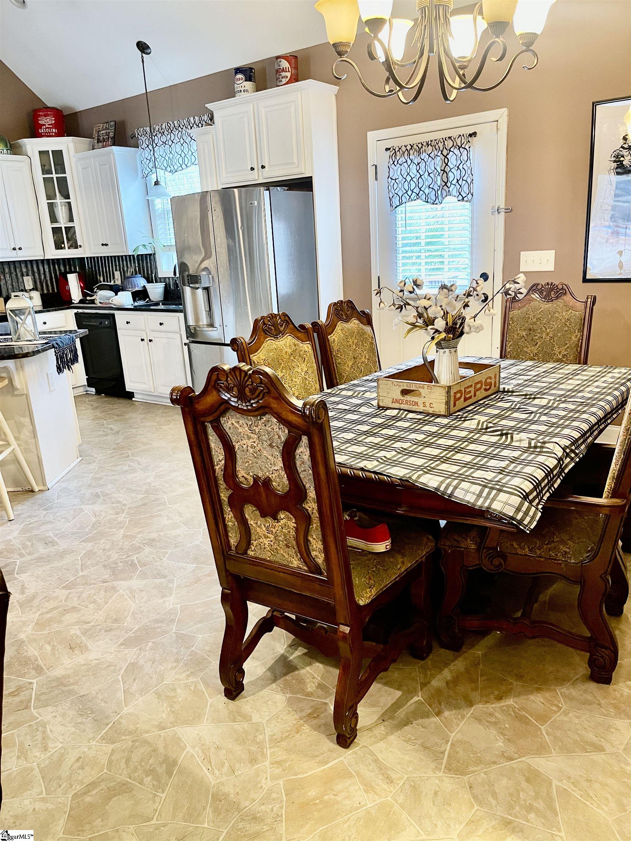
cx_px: 316
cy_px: 420
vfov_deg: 69.4
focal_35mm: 25
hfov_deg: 54.9
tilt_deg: -16.8
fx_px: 608
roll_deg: +3.6
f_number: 1.6
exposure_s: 1/60
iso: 500
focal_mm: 5.1
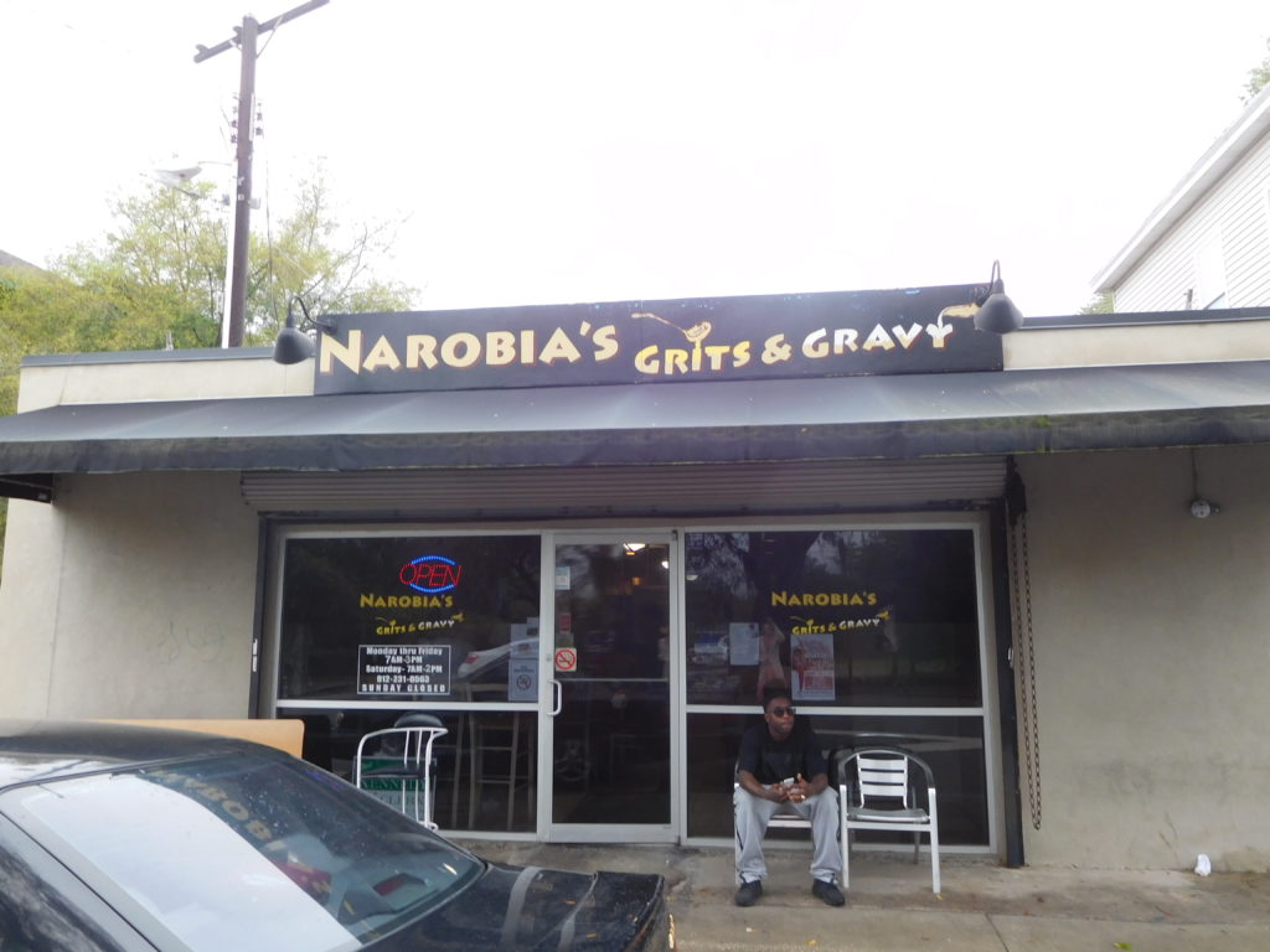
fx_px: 917
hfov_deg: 69.4
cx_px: 635
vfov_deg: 54.9
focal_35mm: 25
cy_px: 476
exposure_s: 1/60
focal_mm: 4.5
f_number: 3.4
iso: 125
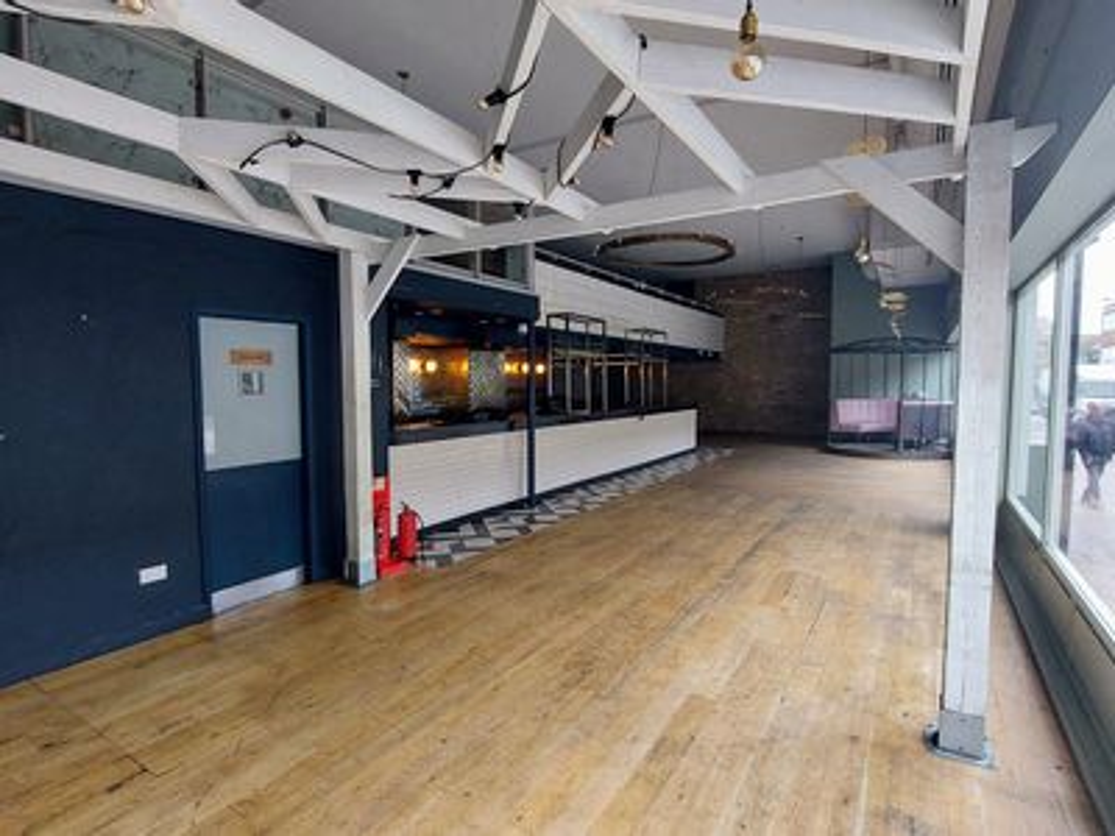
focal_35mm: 13
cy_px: 418
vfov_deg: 89.9
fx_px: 419
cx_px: 558
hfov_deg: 106.2
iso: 125
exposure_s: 1/50
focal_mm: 1.74
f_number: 2.2
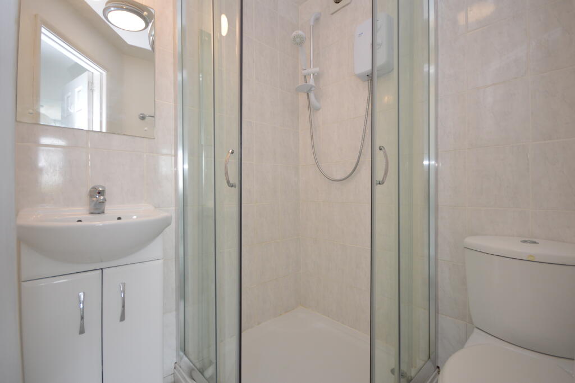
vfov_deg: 77.2
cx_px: 288
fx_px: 239
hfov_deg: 100.4
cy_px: 192
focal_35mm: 15
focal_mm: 10
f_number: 4
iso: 560
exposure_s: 1/60
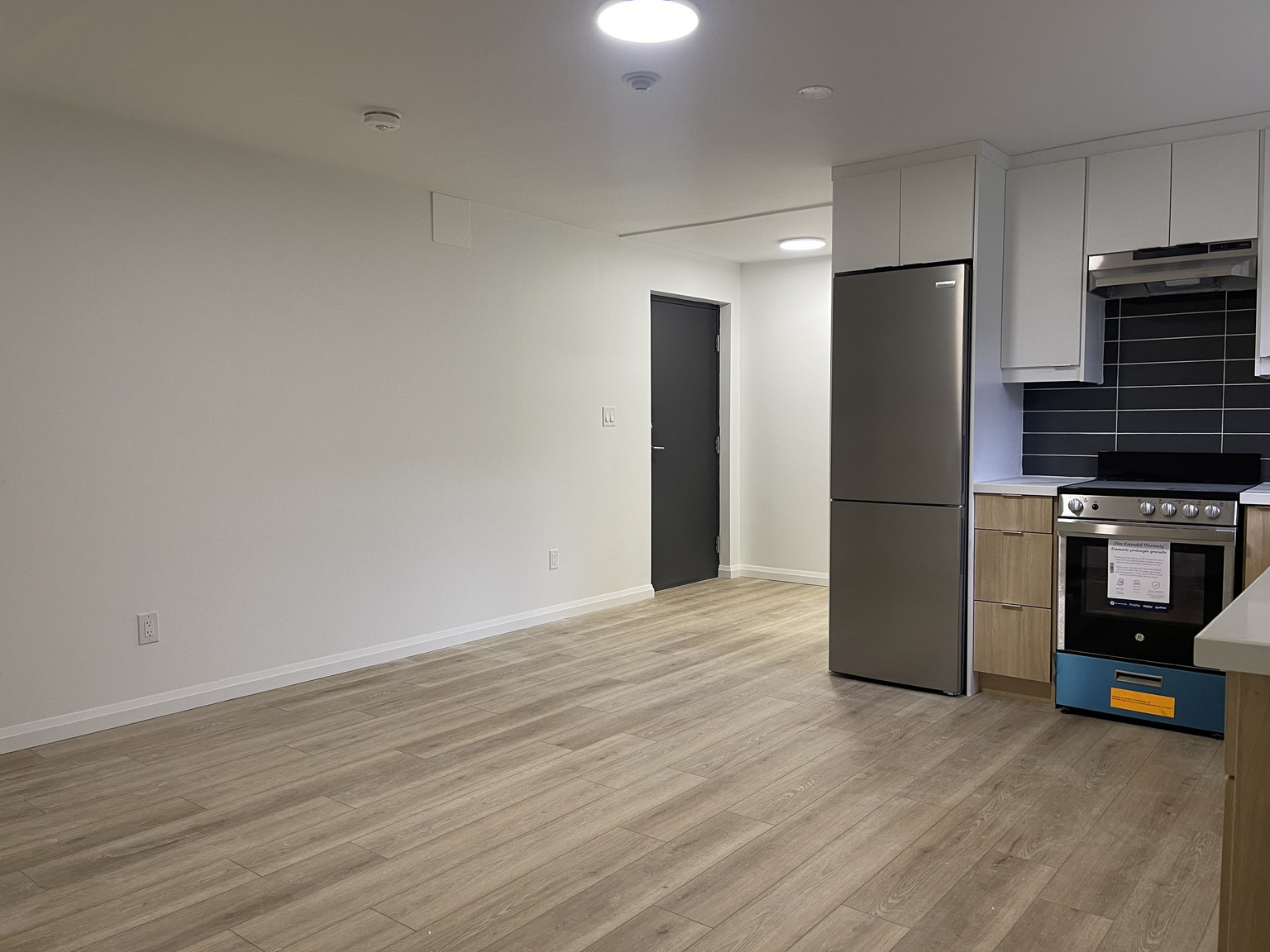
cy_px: 476
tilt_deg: -4.0
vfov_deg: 53.1
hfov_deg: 67.3
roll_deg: +0.8
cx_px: 635
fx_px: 954
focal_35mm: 26
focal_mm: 5.1
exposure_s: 1/60
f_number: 1.6
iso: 80
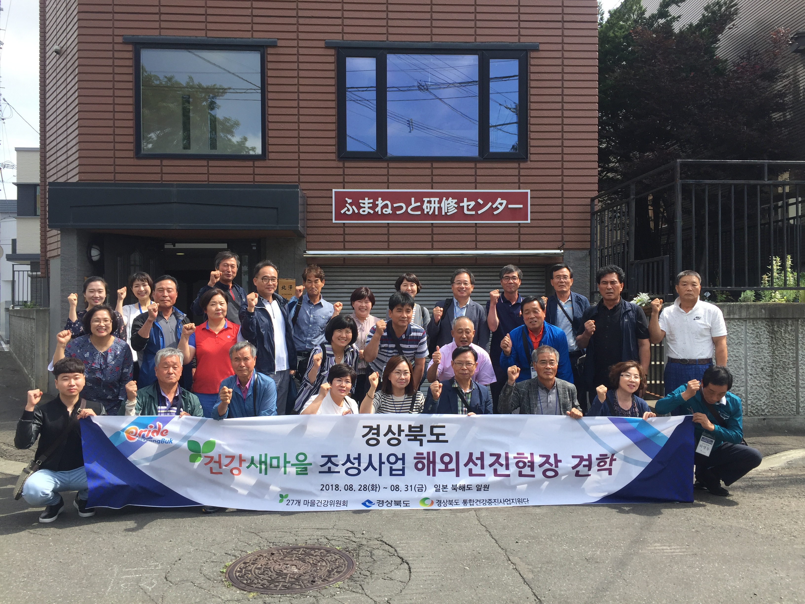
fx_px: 674
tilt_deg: +1.5
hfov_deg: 61.7
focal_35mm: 29
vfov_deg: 48.2
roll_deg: -0.1
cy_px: 302
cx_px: 402
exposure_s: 1/1041
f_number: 2.2
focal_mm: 4.15
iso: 32
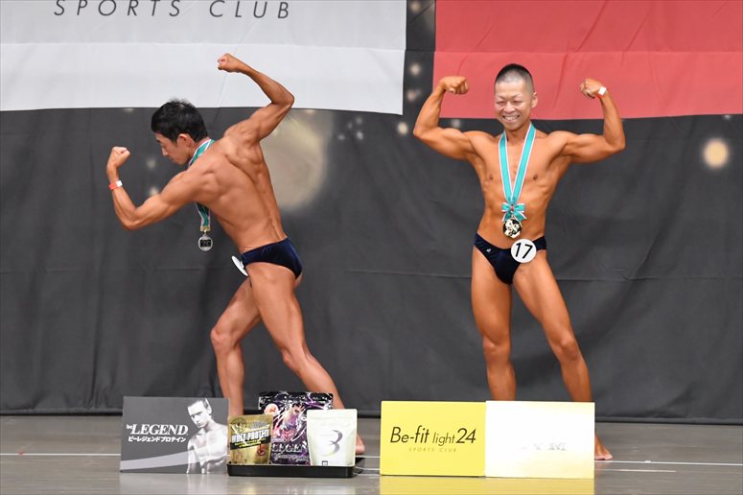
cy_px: 248
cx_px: 372
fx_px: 4642
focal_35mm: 225
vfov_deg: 6.1
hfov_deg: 9.2
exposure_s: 1/400
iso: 6400
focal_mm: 150
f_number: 5.6
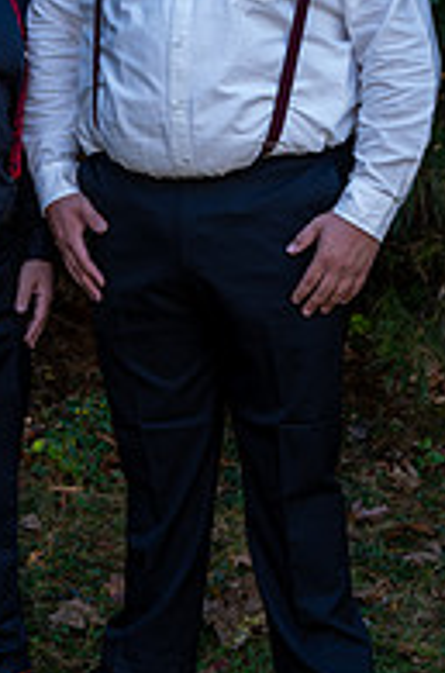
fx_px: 2367
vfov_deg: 16.1
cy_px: 186
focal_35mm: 127
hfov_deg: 10.7
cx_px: 105
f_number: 5.6
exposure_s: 1/60
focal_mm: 55
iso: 280
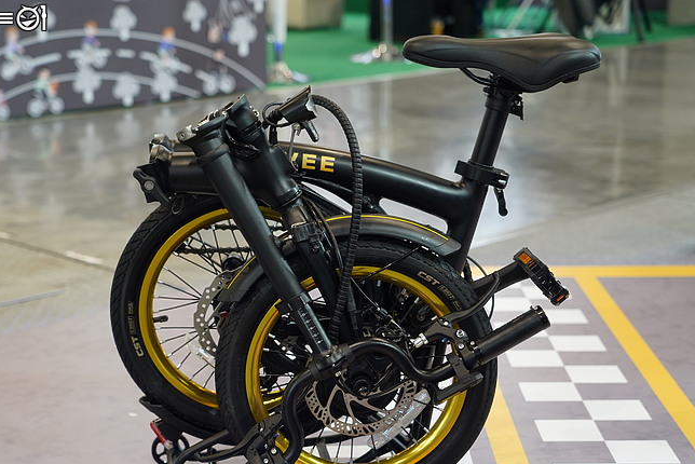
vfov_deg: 19.7
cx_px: 313
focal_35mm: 69
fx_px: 1333
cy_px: 279
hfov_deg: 29.2
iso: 640
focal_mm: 57
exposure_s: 1/60
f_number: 4
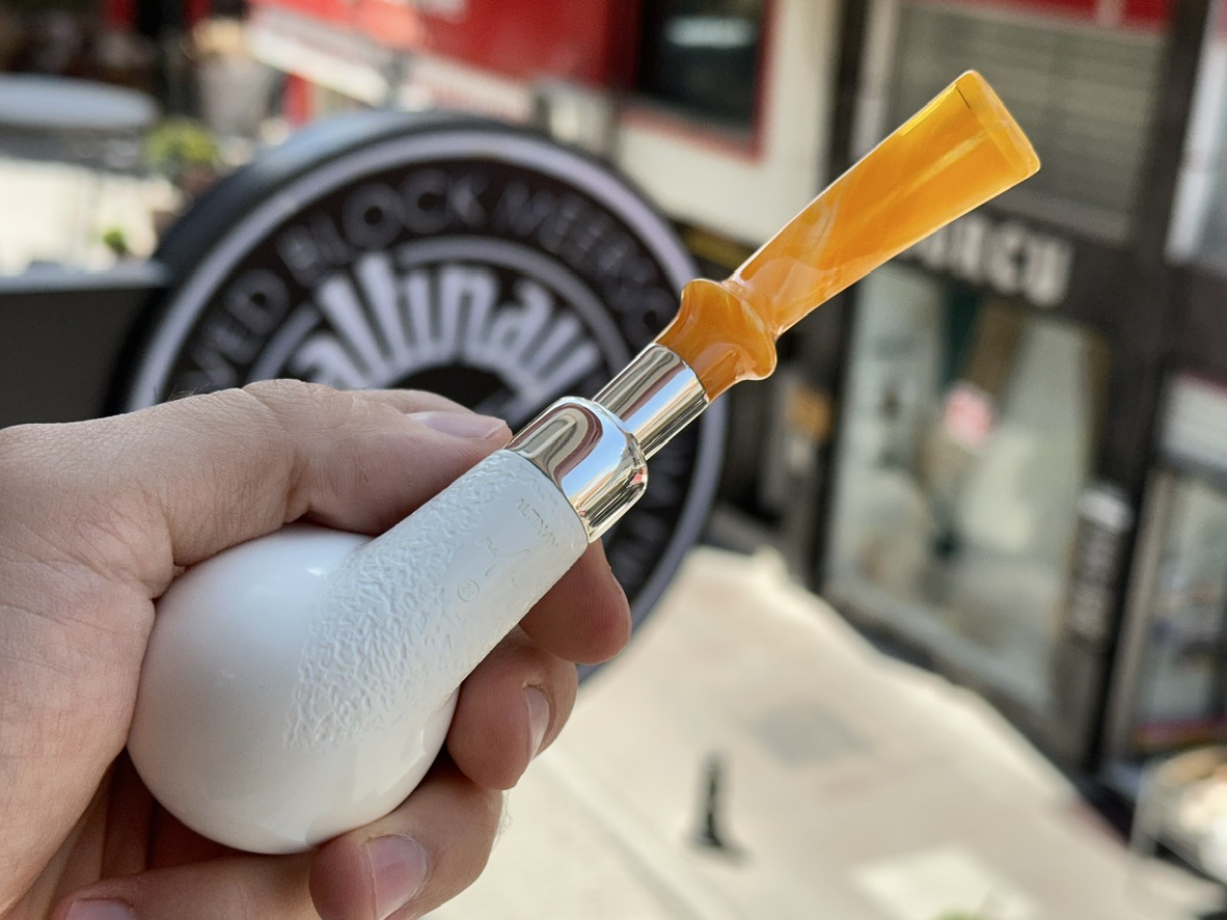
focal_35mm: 52
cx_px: 600
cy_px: 480
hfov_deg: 36.8
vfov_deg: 28.0
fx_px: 1843
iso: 64
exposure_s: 1/1272
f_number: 1.78
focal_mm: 6.86
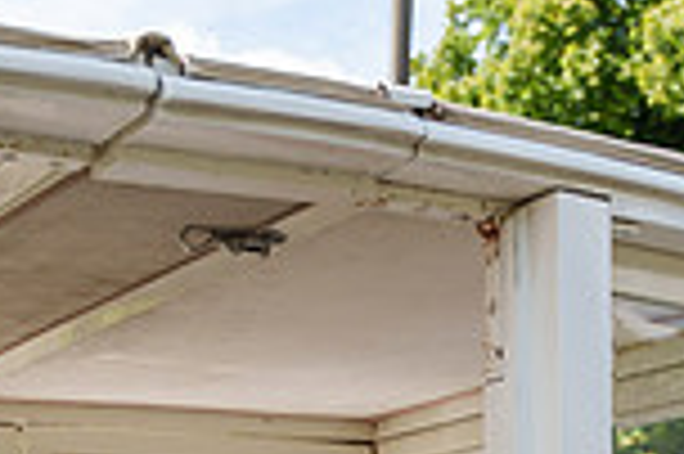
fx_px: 2031
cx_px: 374
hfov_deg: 19.1
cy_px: 789
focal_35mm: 107
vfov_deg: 11.9
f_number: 3.5
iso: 200
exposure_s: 1/2500
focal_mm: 28
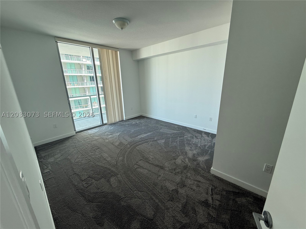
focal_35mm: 14
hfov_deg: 102.1
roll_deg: +1.0
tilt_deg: -14.9
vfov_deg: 85.7
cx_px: 153
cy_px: 114
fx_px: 124
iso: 80
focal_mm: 2.22
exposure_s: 1/99
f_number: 2.2
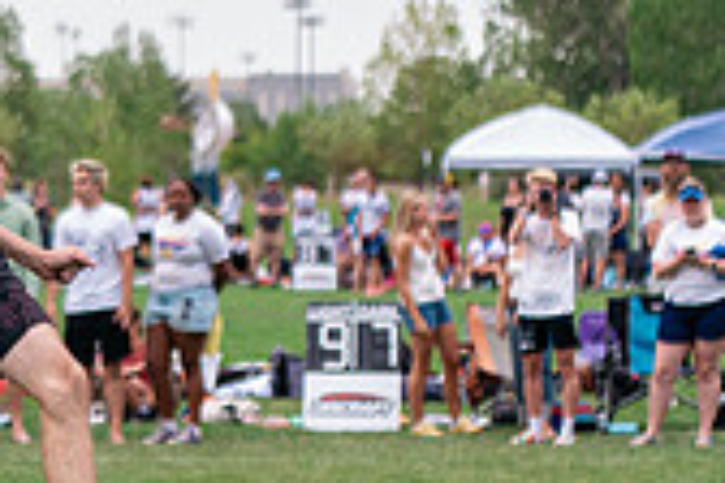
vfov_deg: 4.5
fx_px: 6202
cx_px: -108
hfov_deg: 6.7
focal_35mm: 308
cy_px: 325
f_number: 2.8
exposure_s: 1/3200
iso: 1250
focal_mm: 70
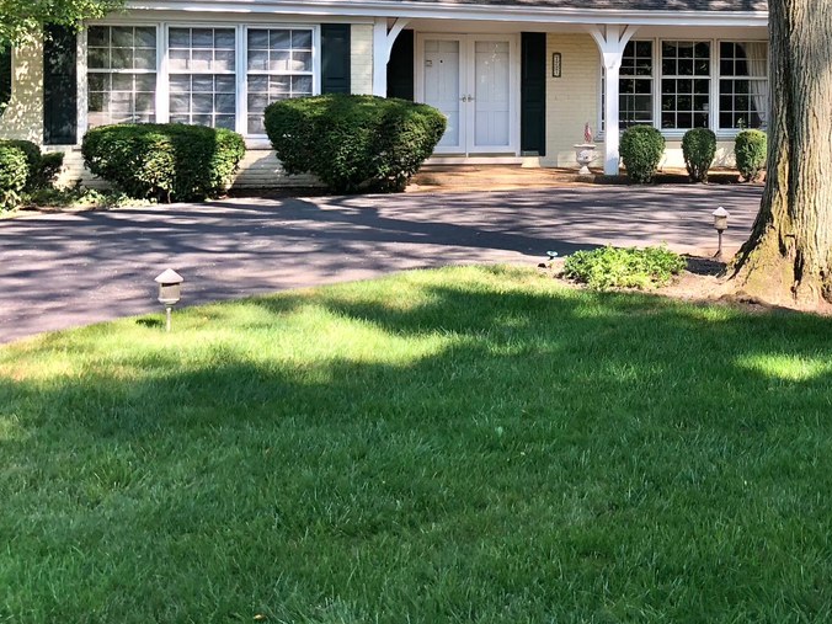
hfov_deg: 34.8
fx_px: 1274
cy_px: 112
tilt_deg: -1.0
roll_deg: +0.3
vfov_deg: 26.9
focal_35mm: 53
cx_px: 688
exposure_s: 1/201
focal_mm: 3.99
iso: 20
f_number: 1.8
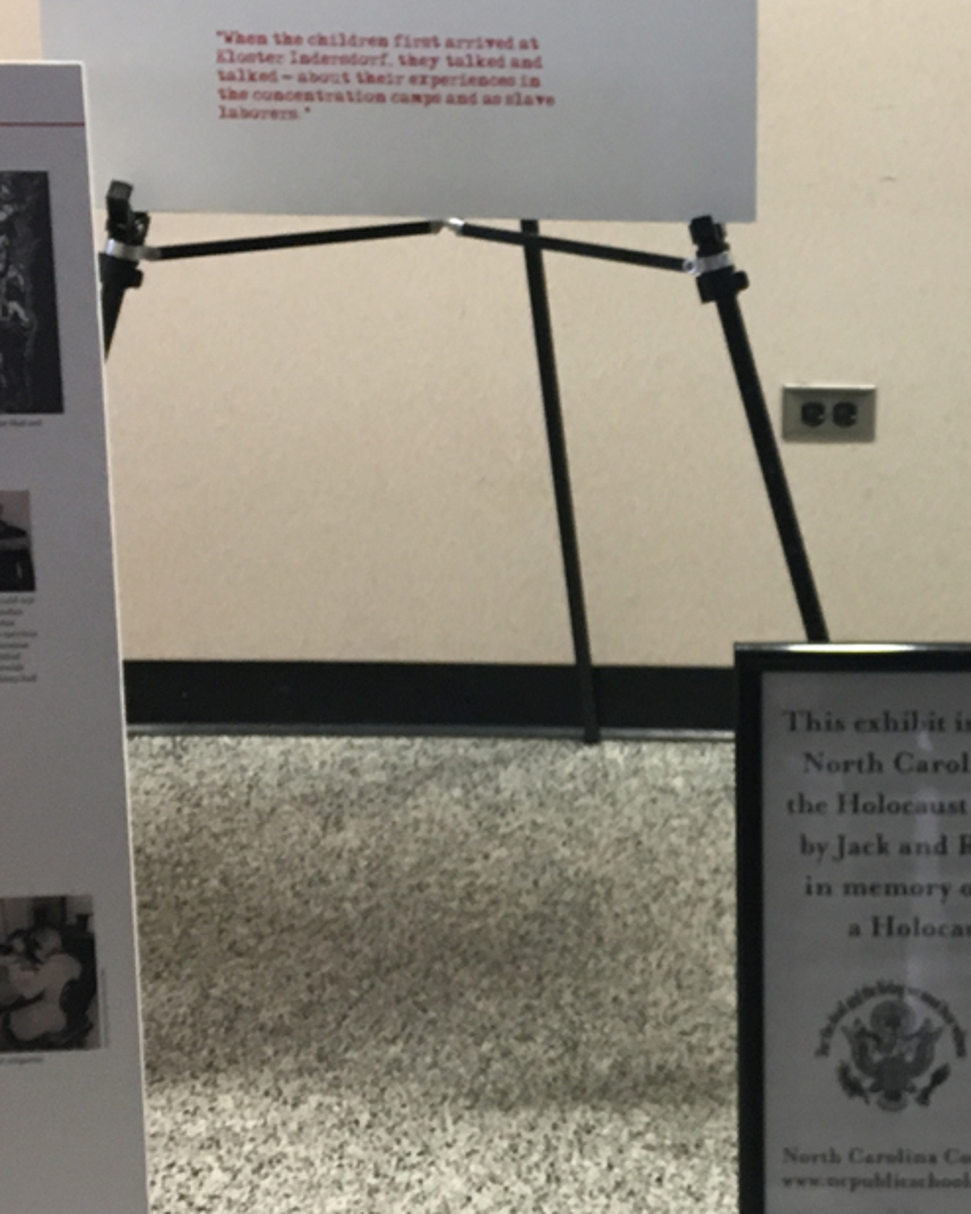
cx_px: 902
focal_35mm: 66
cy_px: 460
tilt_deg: -21.4
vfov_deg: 28.6
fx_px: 2372
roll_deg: -0.6
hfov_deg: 22.5
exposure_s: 1/30
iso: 80
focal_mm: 4.15
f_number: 2.2
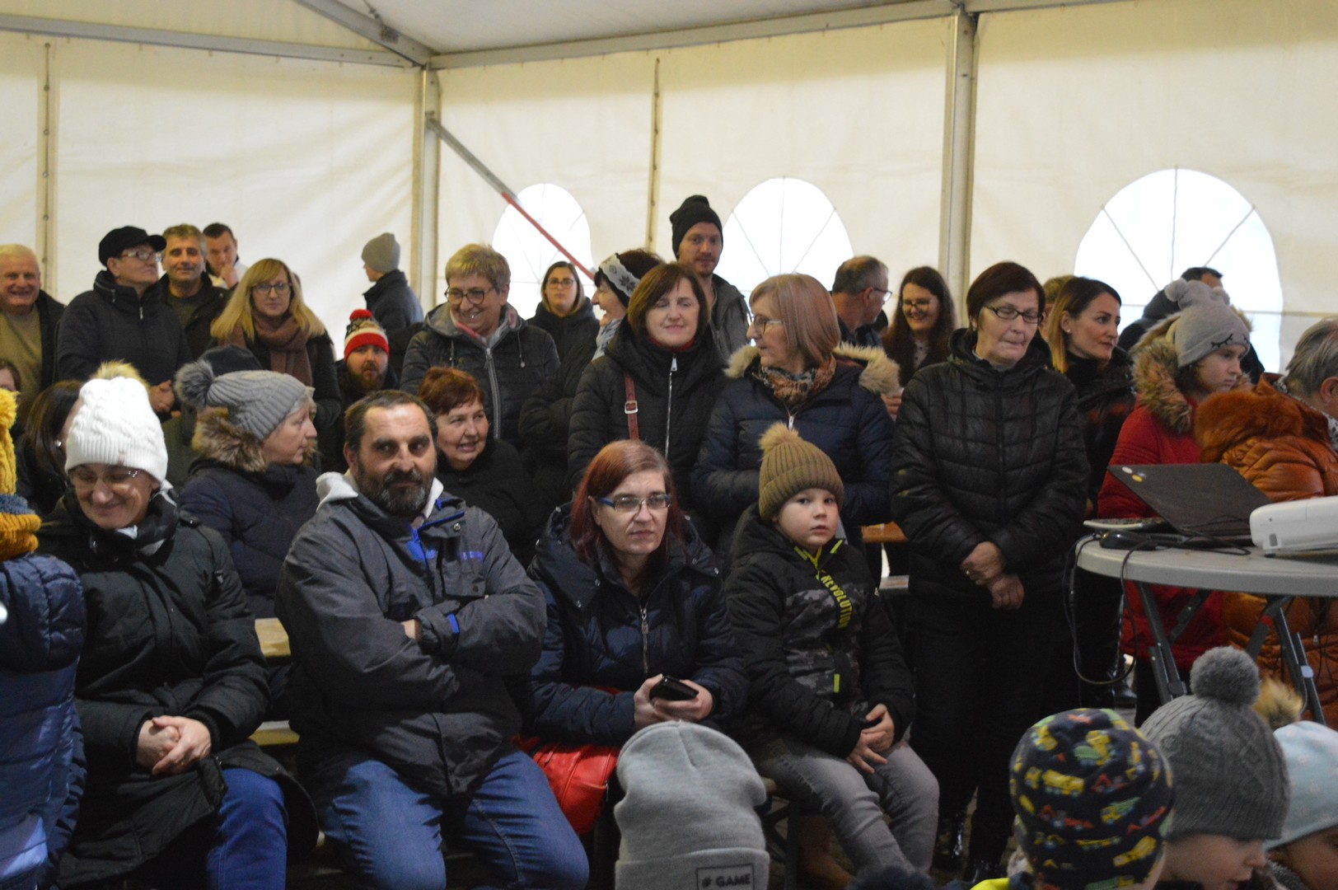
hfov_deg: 33.4
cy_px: 445
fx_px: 2228
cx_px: 669
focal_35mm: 60
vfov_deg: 22.6
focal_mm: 40
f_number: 5
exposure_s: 1/50
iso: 3200
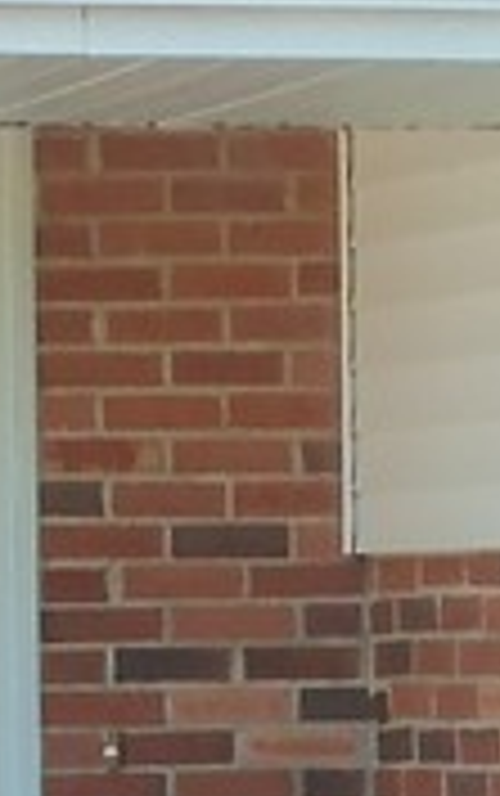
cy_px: 1057
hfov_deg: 4.0
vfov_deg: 6.4
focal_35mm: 327
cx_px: 608
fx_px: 7112
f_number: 3.7
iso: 80
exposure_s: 1/60
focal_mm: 6.7
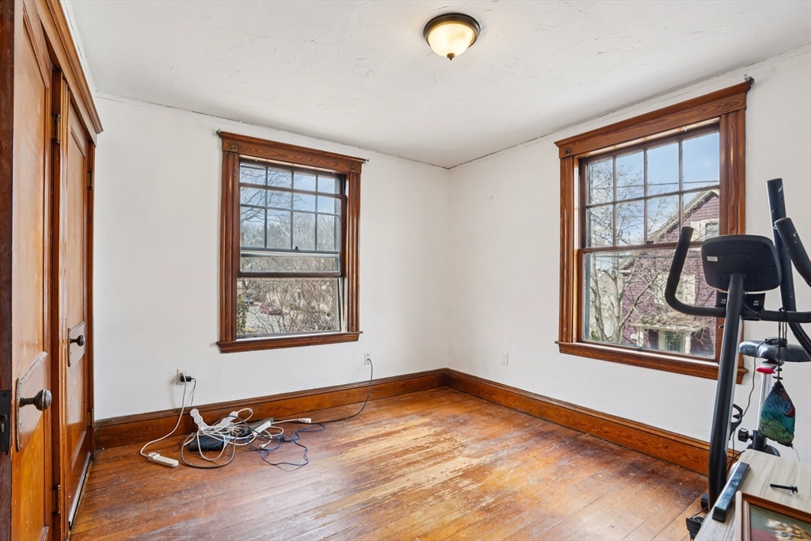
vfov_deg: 73.8
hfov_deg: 96.7
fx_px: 360
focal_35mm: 16
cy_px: 270
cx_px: 406
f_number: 8
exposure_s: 1/30
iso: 320
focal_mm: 16
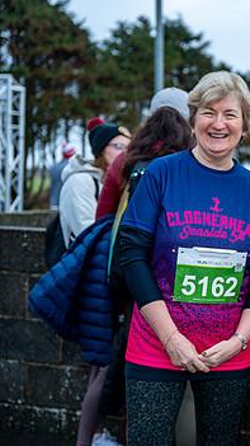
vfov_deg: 27.2
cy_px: 220
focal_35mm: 78
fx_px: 921
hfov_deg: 14.5
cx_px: 364
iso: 100
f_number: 2.8
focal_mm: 45
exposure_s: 1/320
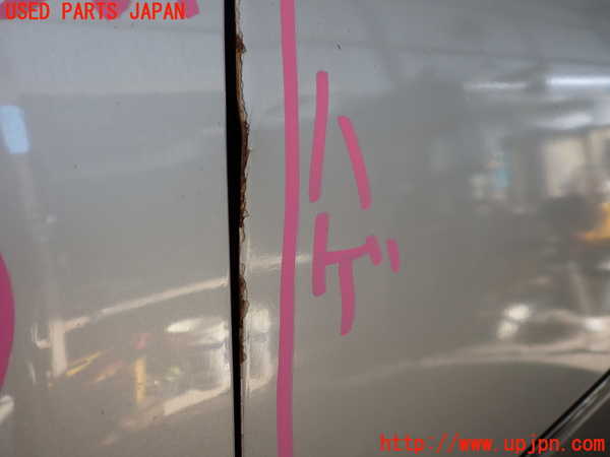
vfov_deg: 46.8
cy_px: 228
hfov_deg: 60.0
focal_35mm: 30
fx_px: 529
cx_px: 305
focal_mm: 5.4
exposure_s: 1/200
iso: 100
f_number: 2.3
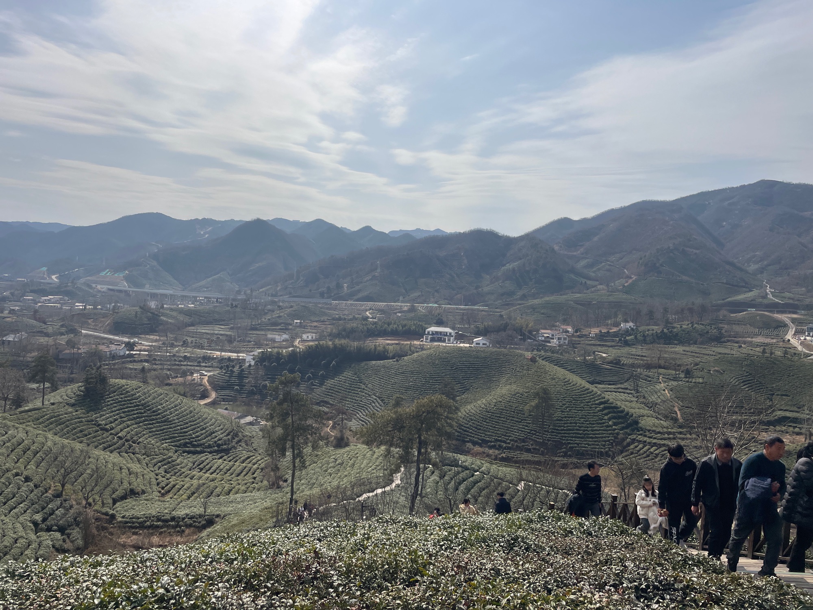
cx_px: 406
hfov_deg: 67.3
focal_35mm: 26
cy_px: 305
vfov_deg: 53.1
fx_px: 611
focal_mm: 4.2
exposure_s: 1/10753
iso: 32
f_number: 1.6
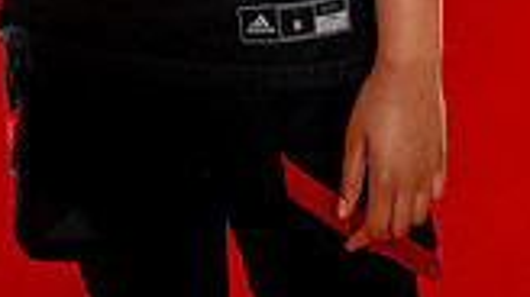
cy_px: -387
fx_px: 1573
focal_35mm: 112
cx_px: 152
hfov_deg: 19.0
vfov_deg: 9.7
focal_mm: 39
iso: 400
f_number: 4
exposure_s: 1/250
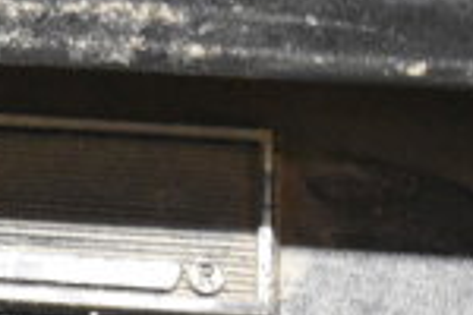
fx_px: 3048
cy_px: 187
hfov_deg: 8.4
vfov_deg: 5.9
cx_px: -473
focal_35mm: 232
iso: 4500
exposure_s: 1/60
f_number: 4.8
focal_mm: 38
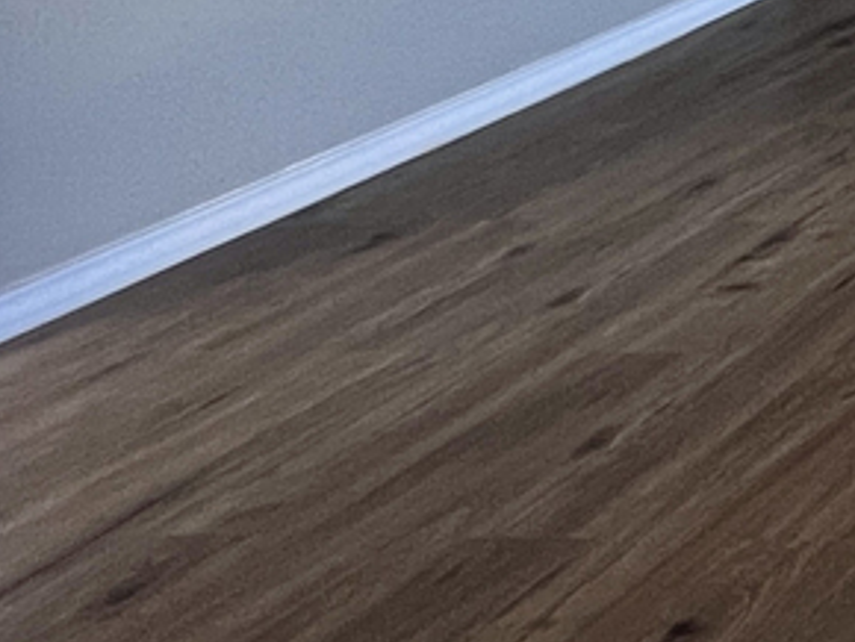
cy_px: -598
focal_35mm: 129
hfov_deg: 12.4
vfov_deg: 10.6
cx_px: 1993
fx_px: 3189
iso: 50
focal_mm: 5.7
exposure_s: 1/2915
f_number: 1.5
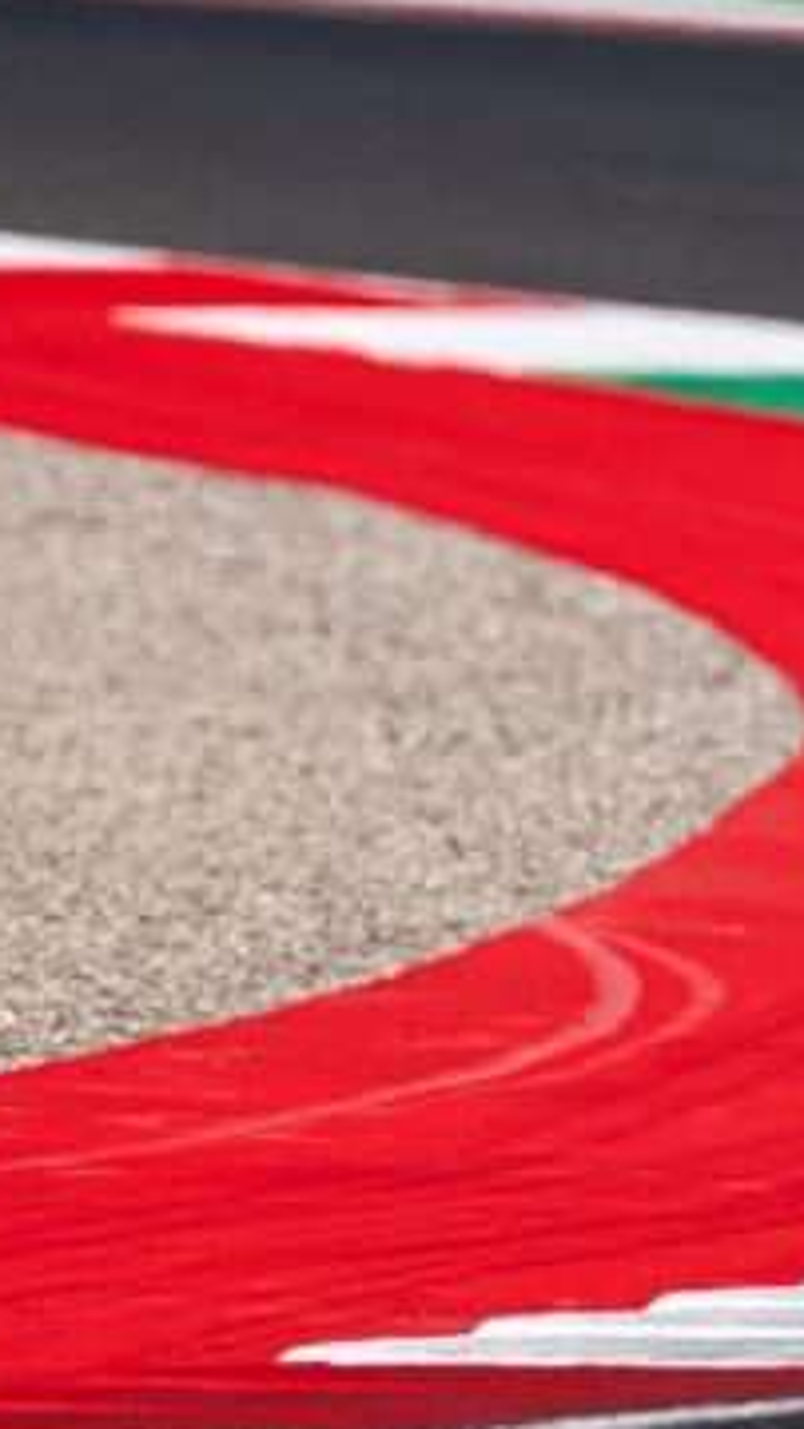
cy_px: 813
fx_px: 46909
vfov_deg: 1.7
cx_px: 557
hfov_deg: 1.0
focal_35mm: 1238
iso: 250
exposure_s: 1/16000
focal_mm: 300
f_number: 2.8
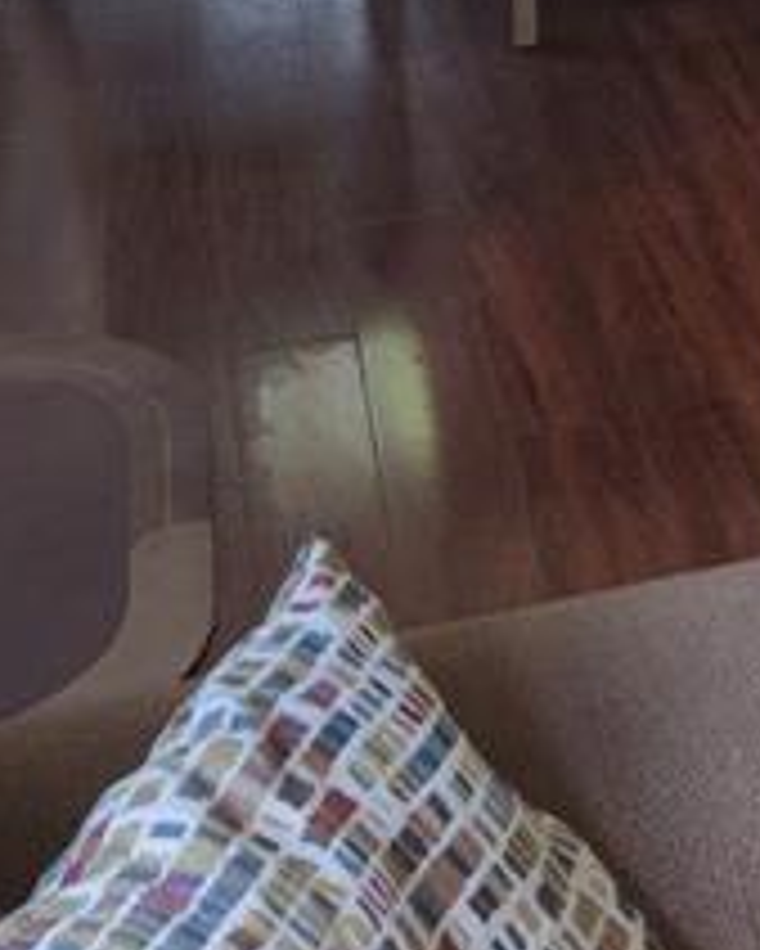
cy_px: -459
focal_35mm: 109
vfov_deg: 16.2
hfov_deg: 13.8
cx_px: 890
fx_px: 3062
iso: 80
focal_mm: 5.4
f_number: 1.8
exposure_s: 1/60
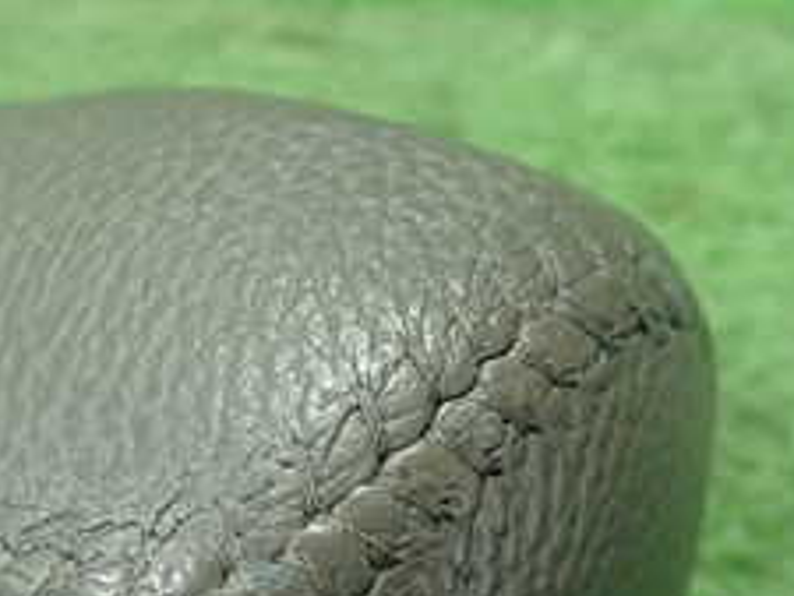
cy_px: 423
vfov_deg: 18.4
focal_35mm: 80
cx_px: 35
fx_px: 1836
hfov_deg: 23.6
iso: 500
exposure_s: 1/125
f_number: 2.3
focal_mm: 5.5
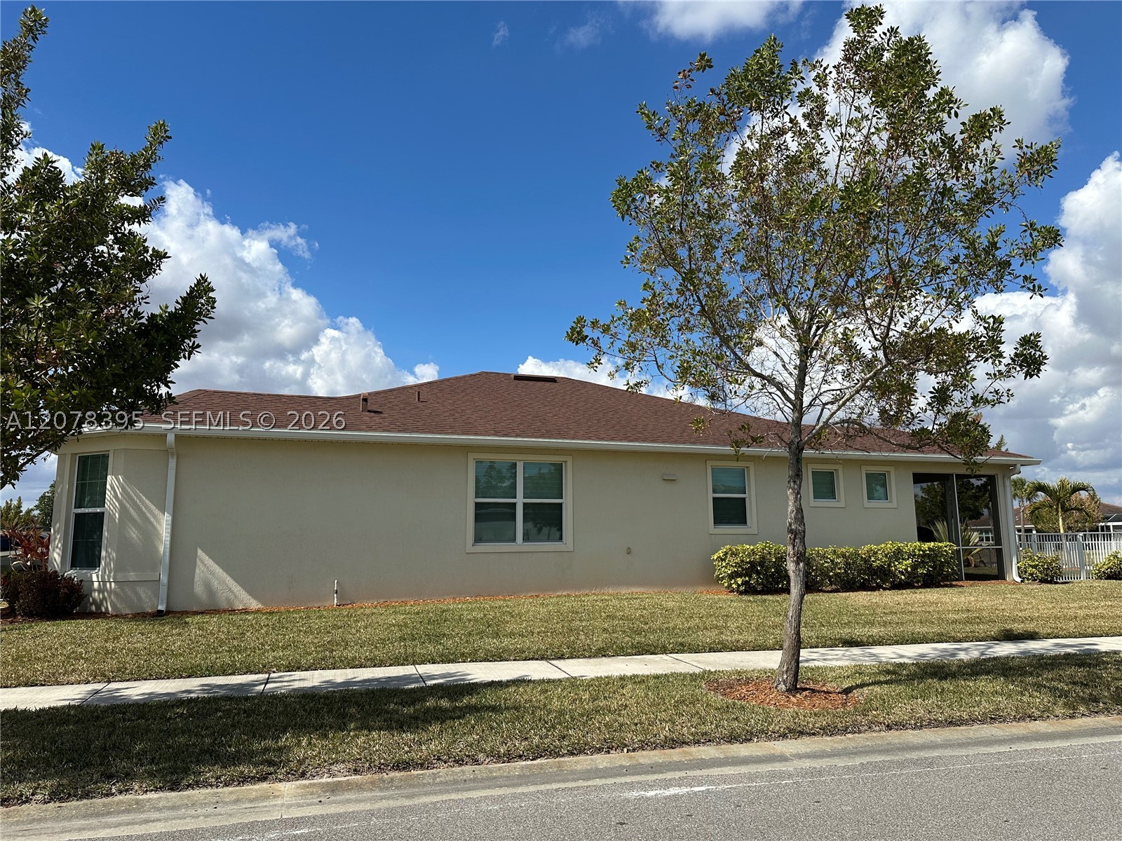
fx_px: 778
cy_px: 420
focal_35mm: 24
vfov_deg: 56.8
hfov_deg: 71.6
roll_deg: +0.1
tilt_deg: +9.1
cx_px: 561
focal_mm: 6.86
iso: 80
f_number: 1.78
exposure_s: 1/6623
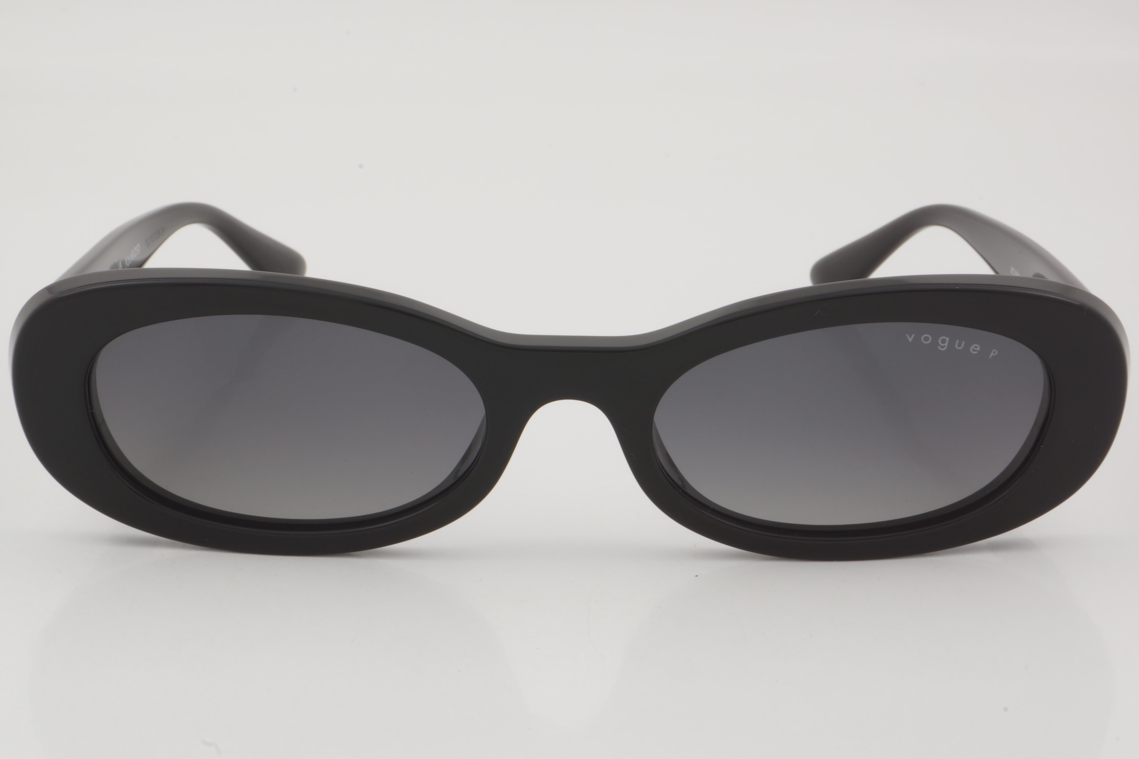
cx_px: 570
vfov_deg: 16.6
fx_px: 2610
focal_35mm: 82
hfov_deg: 24.6
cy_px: 380
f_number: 32
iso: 100
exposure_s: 1/3
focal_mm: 55
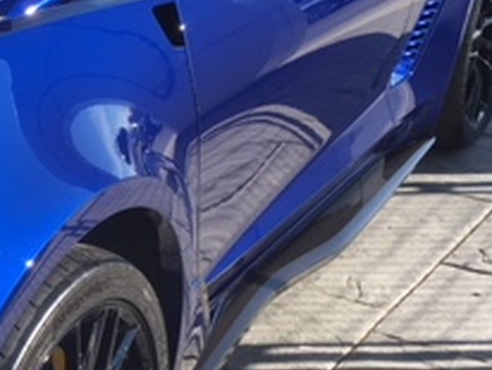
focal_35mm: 90
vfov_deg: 16.3
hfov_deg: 19.8
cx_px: -167
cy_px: 289
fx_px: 1281
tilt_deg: -22.8
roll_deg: +4.6
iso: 25
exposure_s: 1/582
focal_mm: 4.15
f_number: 2.2
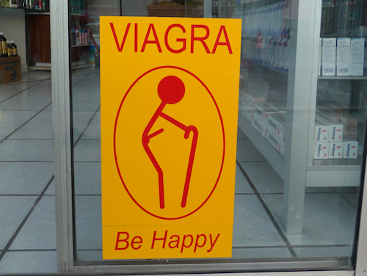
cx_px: 184
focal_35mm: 30
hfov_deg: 59.9
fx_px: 318
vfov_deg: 46.9
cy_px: 138
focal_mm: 5
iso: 100
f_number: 3.4
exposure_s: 1/50
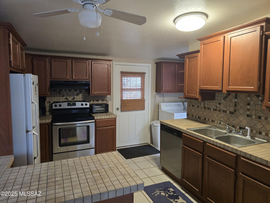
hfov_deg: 73.9
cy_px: 102
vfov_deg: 58.9
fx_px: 179
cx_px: 135
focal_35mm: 23
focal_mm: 6.3
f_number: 1.7
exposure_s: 1/120
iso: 640
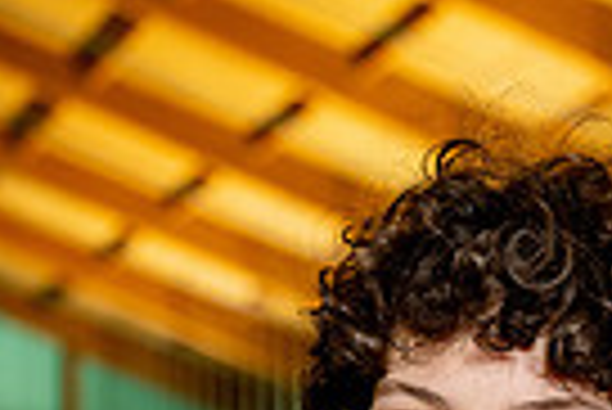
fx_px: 3608
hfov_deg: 9.7
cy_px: 973
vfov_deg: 6.2
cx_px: 490
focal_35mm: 212
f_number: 4
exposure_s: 1/250
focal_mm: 64
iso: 1600
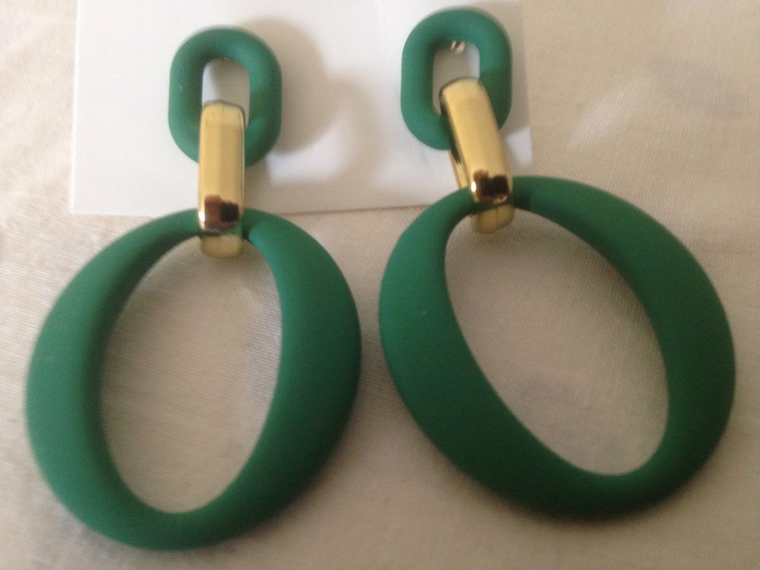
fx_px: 725
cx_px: 380
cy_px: 285
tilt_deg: -54.8
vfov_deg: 42.9
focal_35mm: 33
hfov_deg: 55.4
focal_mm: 4.12
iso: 160
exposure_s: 1/20
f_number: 2.4
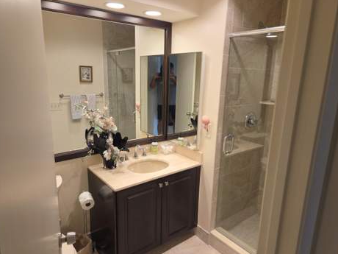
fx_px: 234
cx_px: 170
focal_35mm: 24
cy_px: 129
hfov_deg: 71.6
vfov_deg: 56.8
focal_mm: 5.4
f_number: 1.8
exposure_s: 1/120
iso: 64
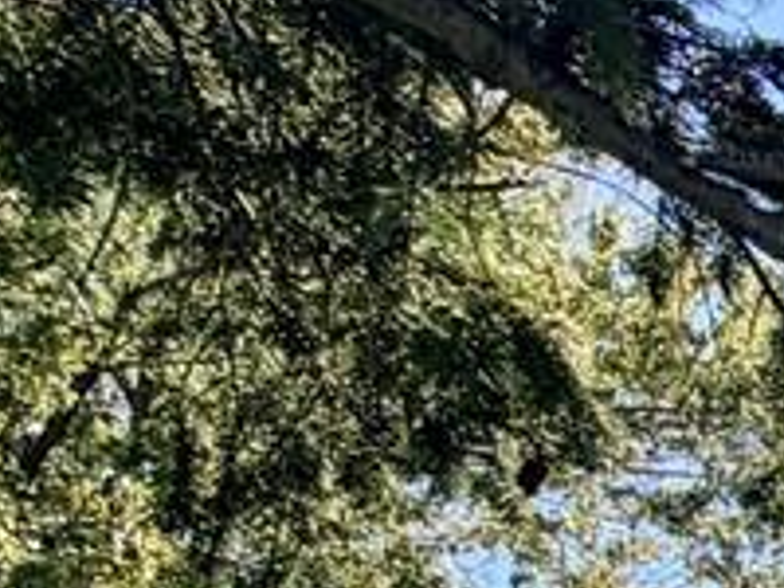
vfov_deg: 11.6
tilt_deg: +1.7
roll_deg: +0.4
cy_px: 1250
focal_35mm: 112
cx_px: 2666
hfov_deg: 9.9
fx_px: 2537
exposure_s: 1/770
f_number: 2.2
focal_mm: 2.22
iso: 25
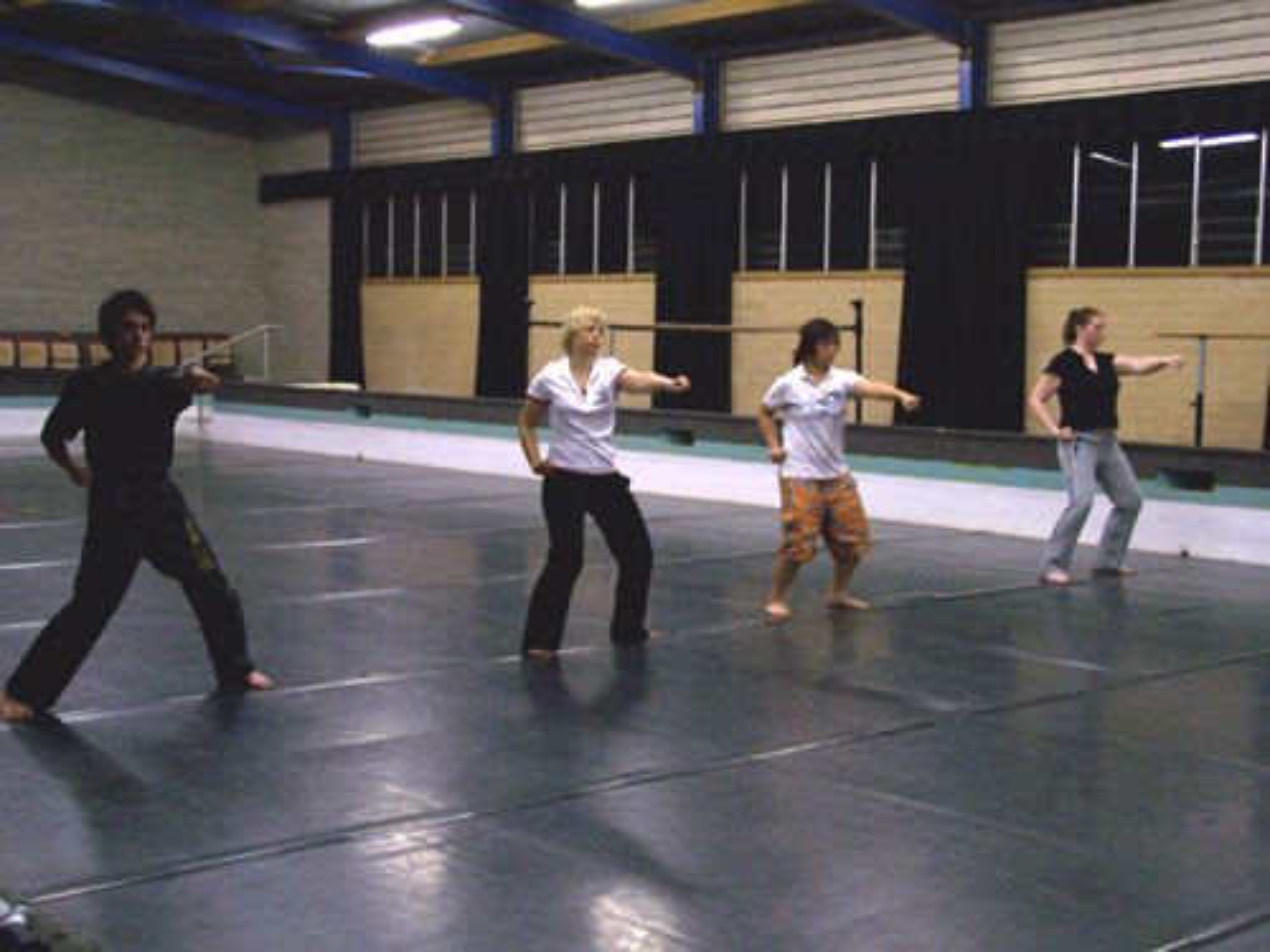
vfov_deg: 28.6
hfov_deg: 37.5
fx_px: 1871
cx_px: 635
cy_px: 476
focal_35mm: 51
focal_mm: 8.5
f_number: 3
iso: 140
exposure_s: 1/30
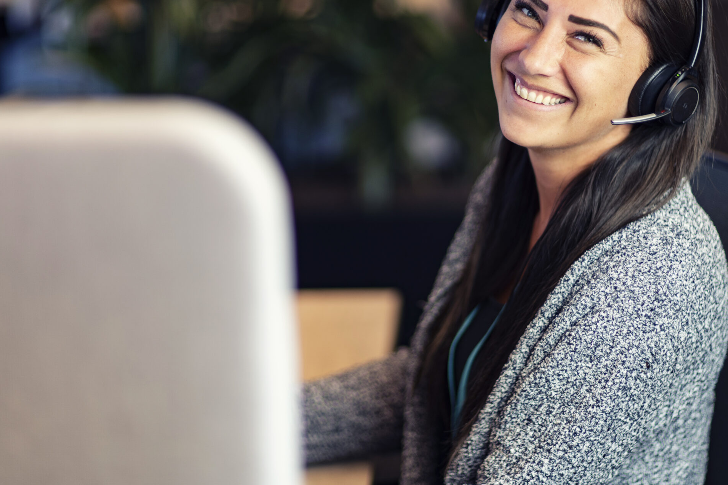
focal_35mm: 115
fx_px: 2325
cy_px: 186
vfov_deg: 11.9
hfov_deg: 17.8
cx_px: 418
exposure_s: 1/400
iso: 250
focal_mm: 85
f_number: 1.3
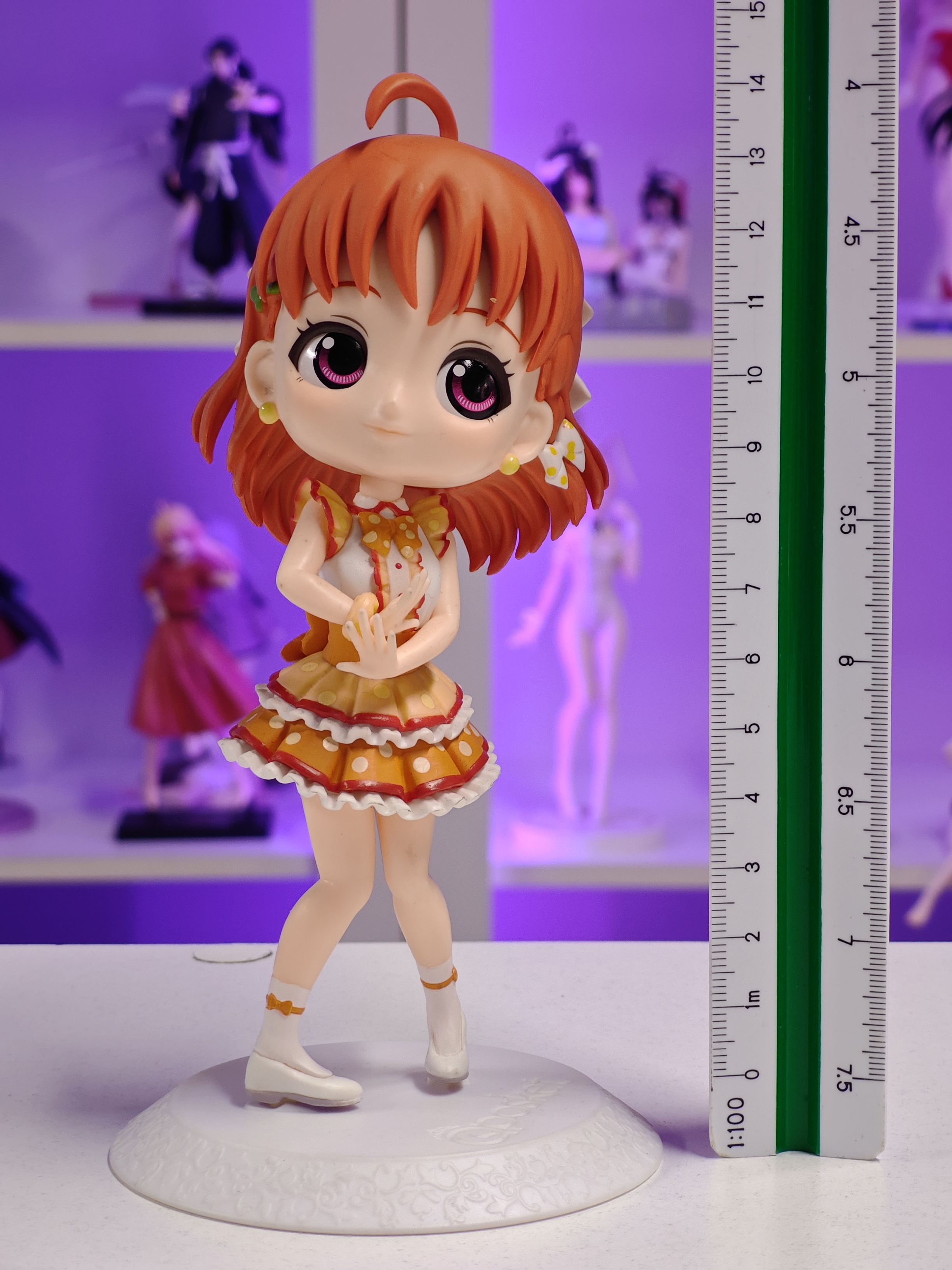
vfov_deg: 24.4
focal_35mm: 80
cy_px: 635
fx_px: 2934
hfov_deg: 18.4
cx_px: 476
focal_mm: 7.48
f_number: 2.4
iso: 400
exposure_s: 1/22.6
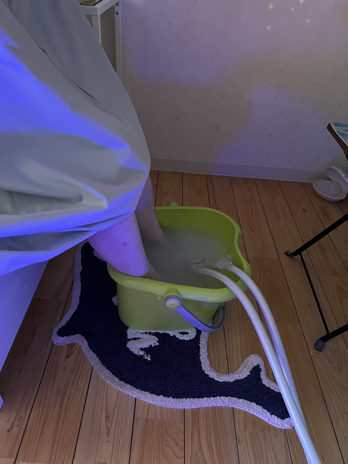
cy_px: 232
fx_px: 349
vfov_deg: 67.3
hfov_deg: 53.1
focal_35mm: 26
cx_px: 174
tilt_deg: -39.3
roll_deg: -5.6
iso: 640
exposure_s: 1/28
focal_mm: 5.7
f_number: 1.5
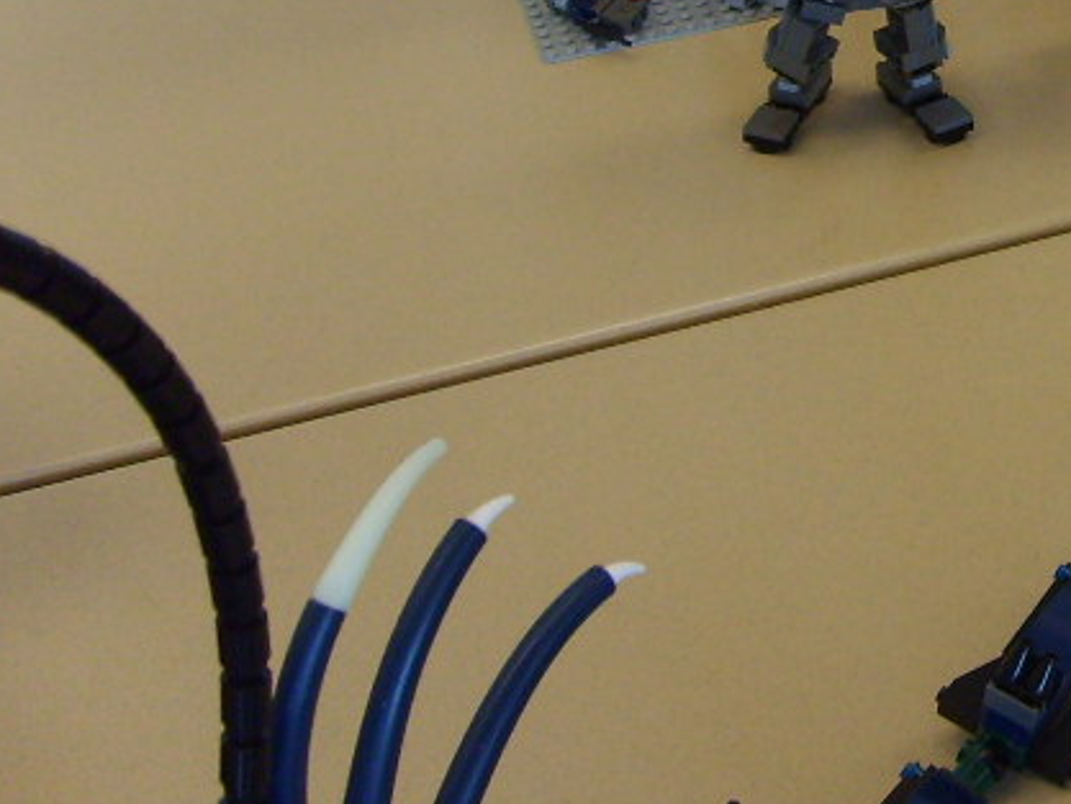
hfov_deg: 21.2
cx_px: 1289
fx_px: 2662
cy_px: -92
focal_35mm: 86
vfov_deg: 16.6
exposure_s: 1/30
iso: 100
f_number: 2.8
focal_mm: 5.8
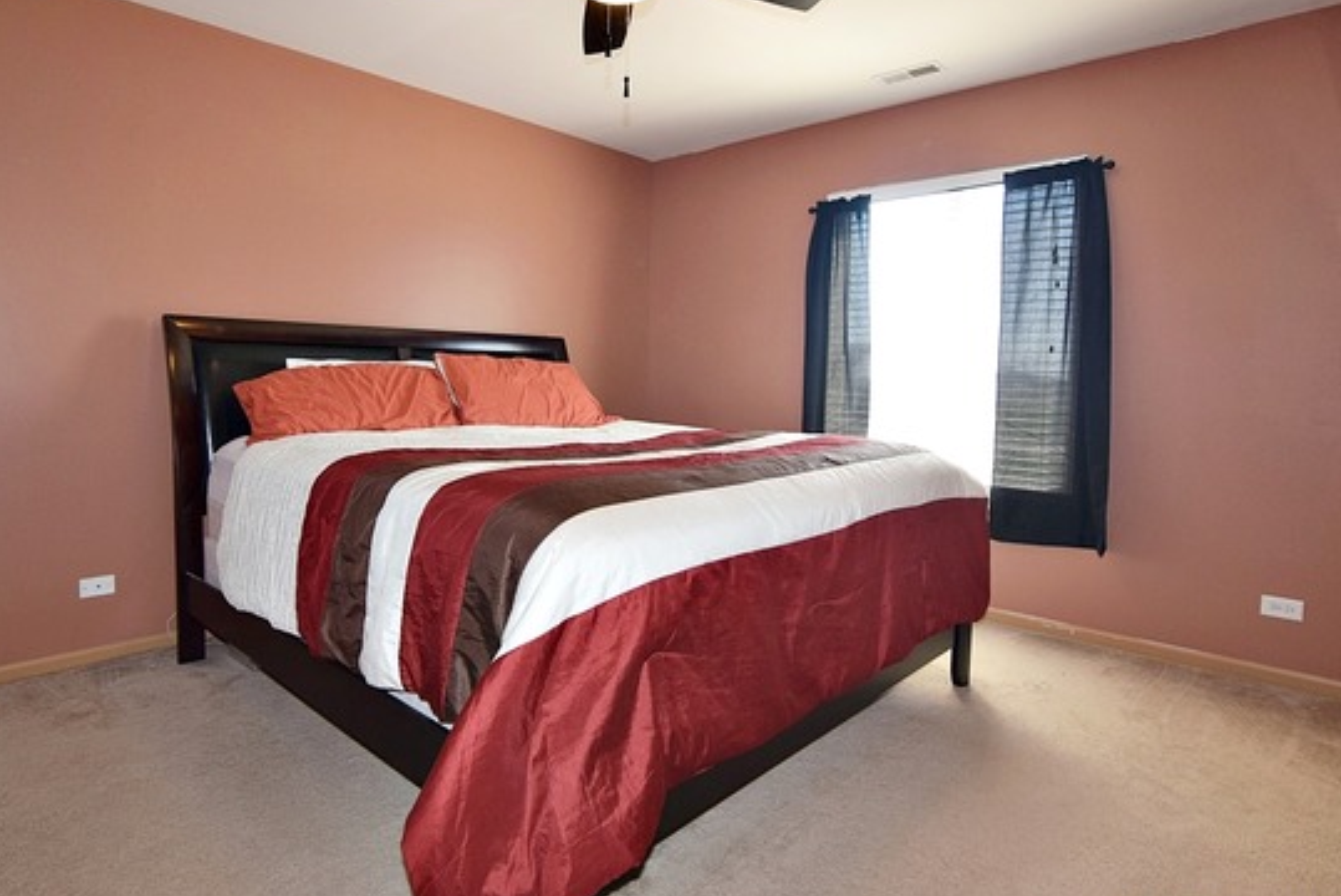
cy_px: 419
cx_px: 605
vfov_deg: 63.0
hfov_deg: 84.9
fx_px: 730
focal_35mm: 20
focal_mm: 11
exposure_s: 1/125
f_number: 5.6
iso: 720
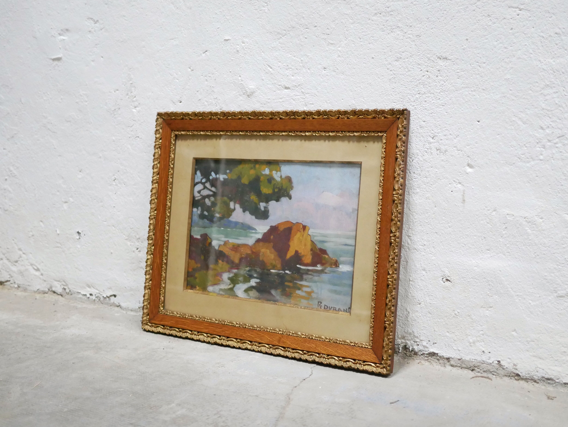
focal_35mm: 44
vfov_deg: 32.9
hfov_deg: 42.9
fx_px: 722
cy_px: 217
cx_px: 304
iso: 2500
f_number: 1.7
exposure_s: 1/60
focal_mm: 20
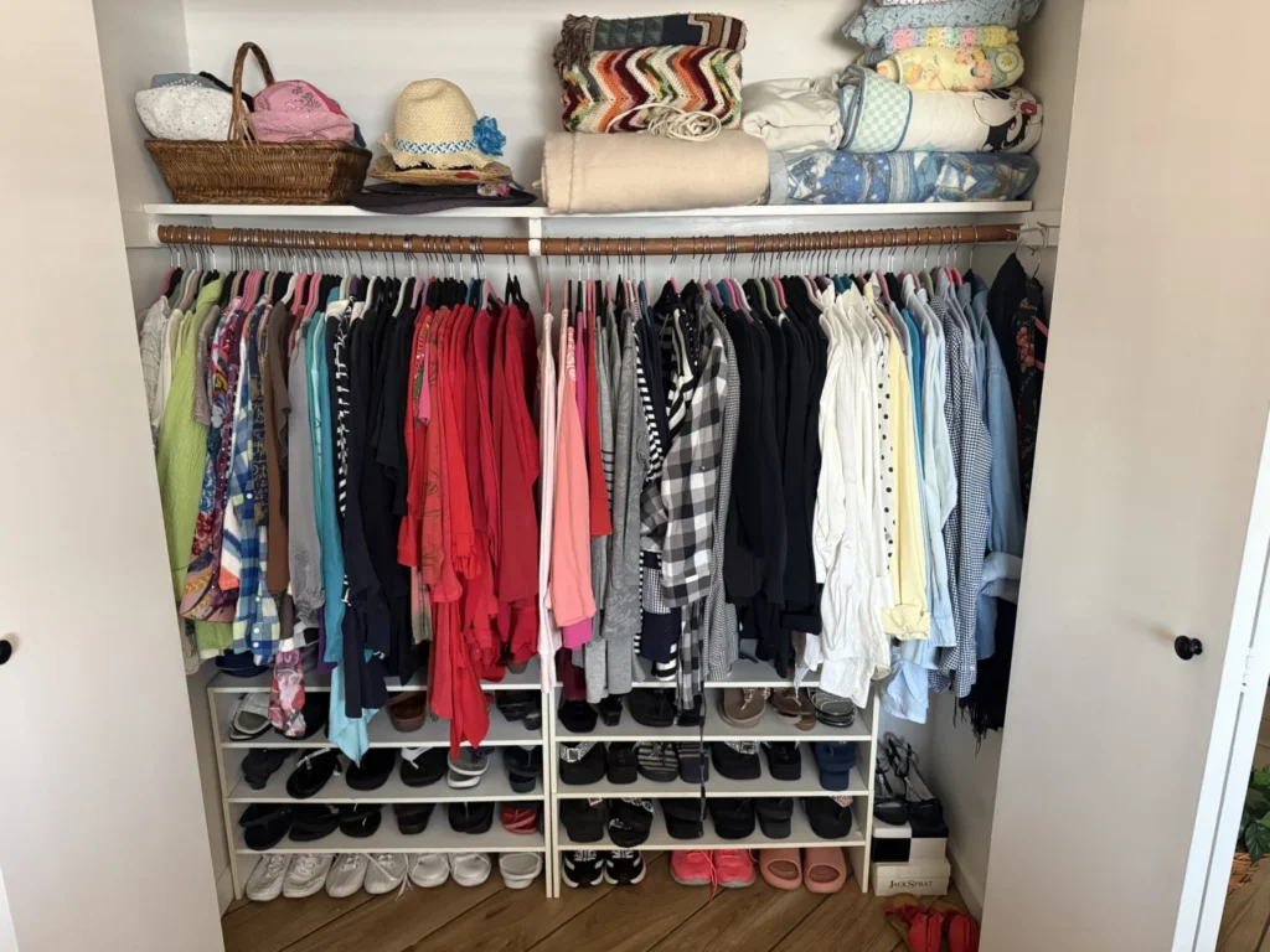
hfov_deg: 71.6
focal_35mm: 24
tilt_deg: -13.7
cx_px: 635
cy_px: 476
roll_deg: -0.4
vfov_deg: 56.8
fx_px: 881
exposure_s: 1/60
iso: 500
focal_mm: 6.76
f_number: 1.78
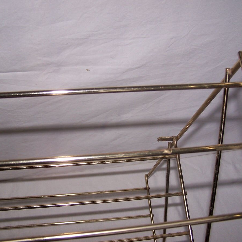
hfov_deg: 37.5
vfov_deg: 37.6
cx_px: 135
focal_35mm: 45
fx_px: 356
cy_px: 121
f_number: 2.8
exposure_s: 1/60
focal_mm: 6.3
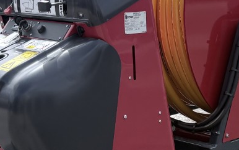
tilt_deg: -13.6
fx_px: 619
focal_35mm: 95
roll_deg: -0.9
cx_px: 137
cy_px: 105
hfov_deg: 21.9
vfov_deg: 13.7
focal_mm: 6.76
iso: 125
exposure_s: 1/5714
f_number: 1.78
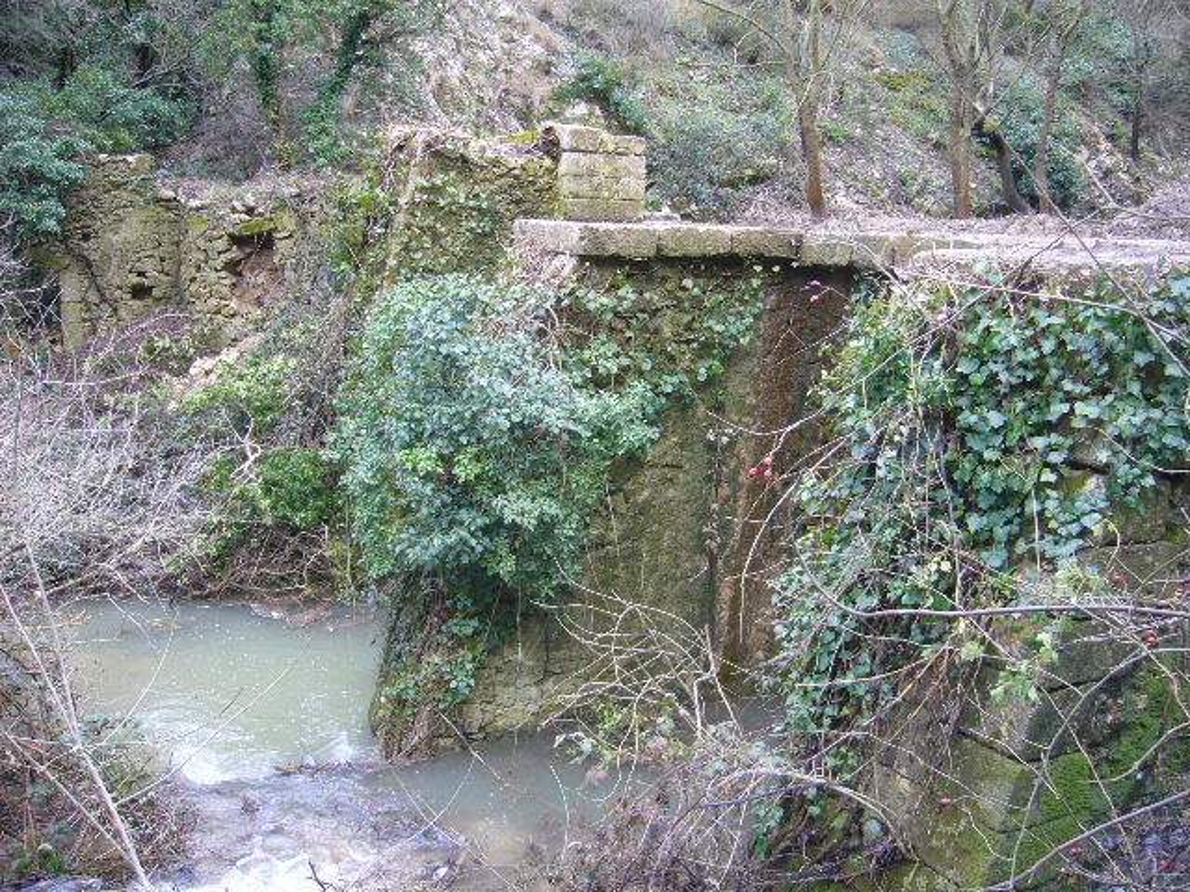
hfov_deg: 52.6
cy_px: 446
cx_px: 595
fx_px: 1203
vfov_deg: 40.7
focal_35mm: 35
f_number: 2.8
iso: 100
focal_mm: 5.8
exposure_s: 1/30
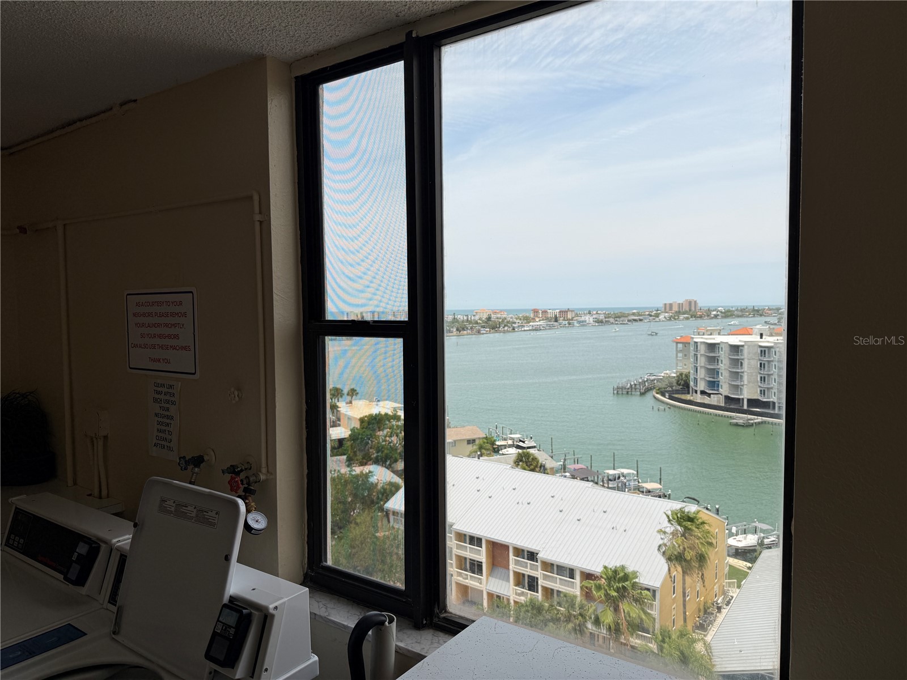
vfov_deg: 56.8
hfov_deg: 71.6
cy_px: 340
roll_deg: +1.1
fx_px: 629
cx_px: 454
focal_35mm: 24
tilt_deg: -2.5
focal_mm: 6.76
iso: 80
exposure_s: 1/2907
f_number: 1.78
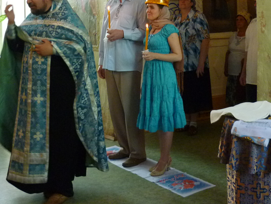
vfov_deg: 24.2
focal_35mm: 59
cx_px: 154
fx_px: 462
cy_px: 22
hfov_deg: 32.6
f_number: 2.8
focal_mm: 5.5
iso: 400
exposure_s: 1/60
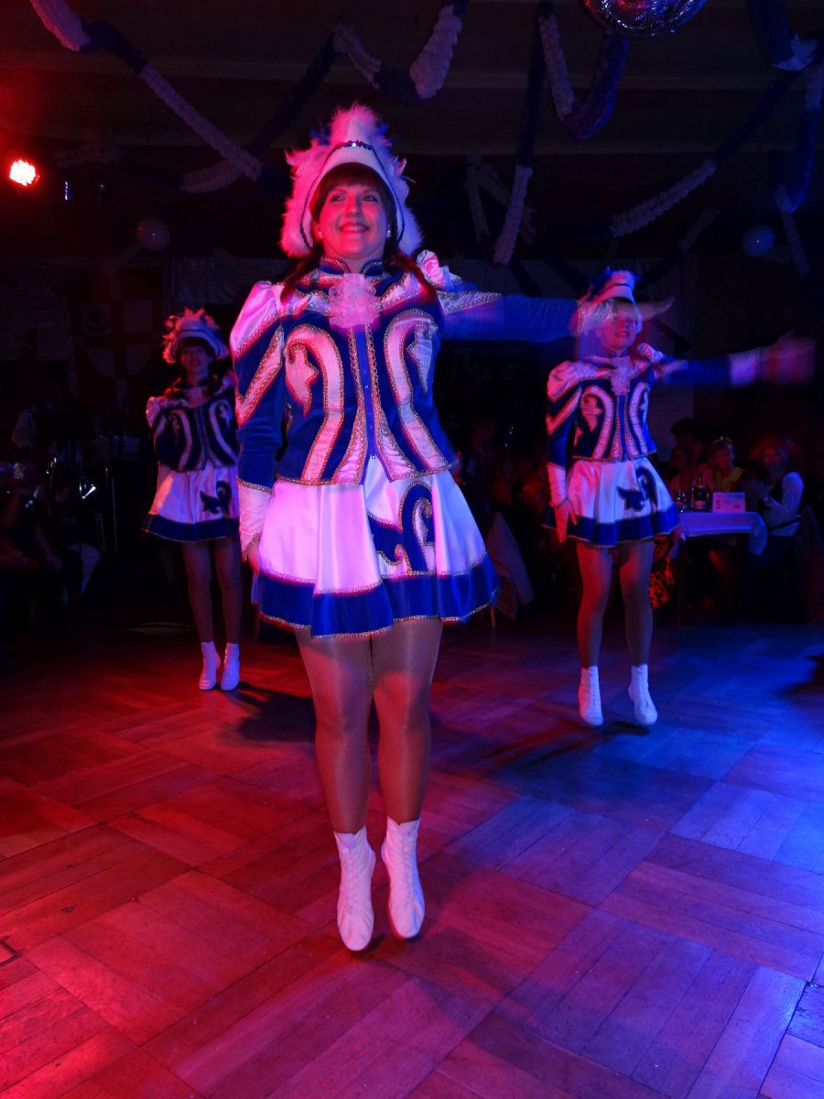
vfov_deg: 71.6
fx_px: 762
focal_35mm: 24
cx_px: 412
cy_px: 550
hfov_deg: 56.8
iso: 125
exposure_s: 1/30
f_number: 3.5
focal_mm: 4.1
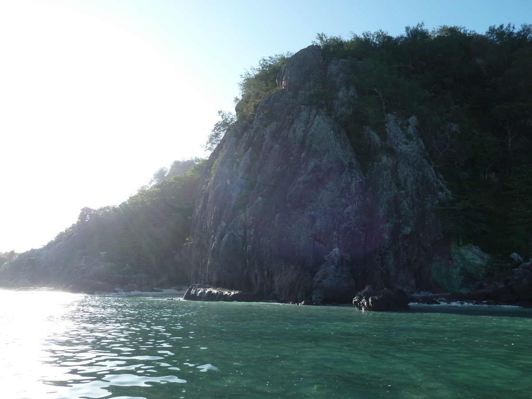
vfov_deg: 54.9
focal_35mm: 25
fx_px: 384
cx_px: 266
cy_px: 200
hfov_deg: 69.4
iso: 80
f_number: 4
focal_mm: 4.1
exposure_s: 1/320
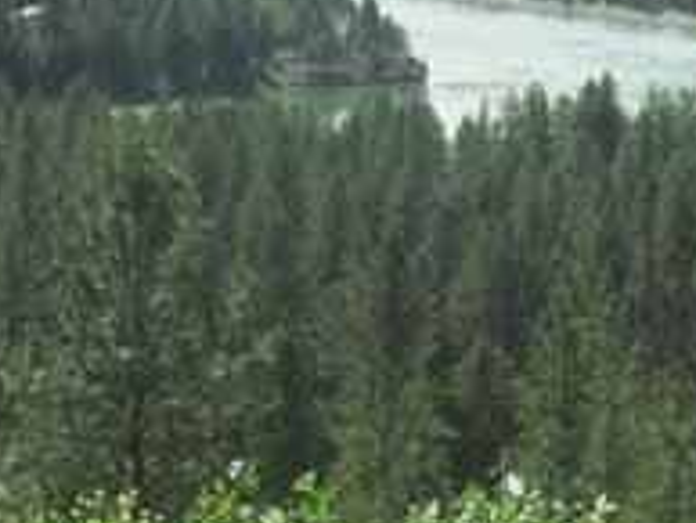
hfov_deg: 12.4
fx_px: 3118
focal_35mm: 155
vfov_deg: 9.6
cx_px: 846
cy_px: 289
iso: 100
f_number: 8.4
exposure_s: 1/125
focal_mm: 6.3
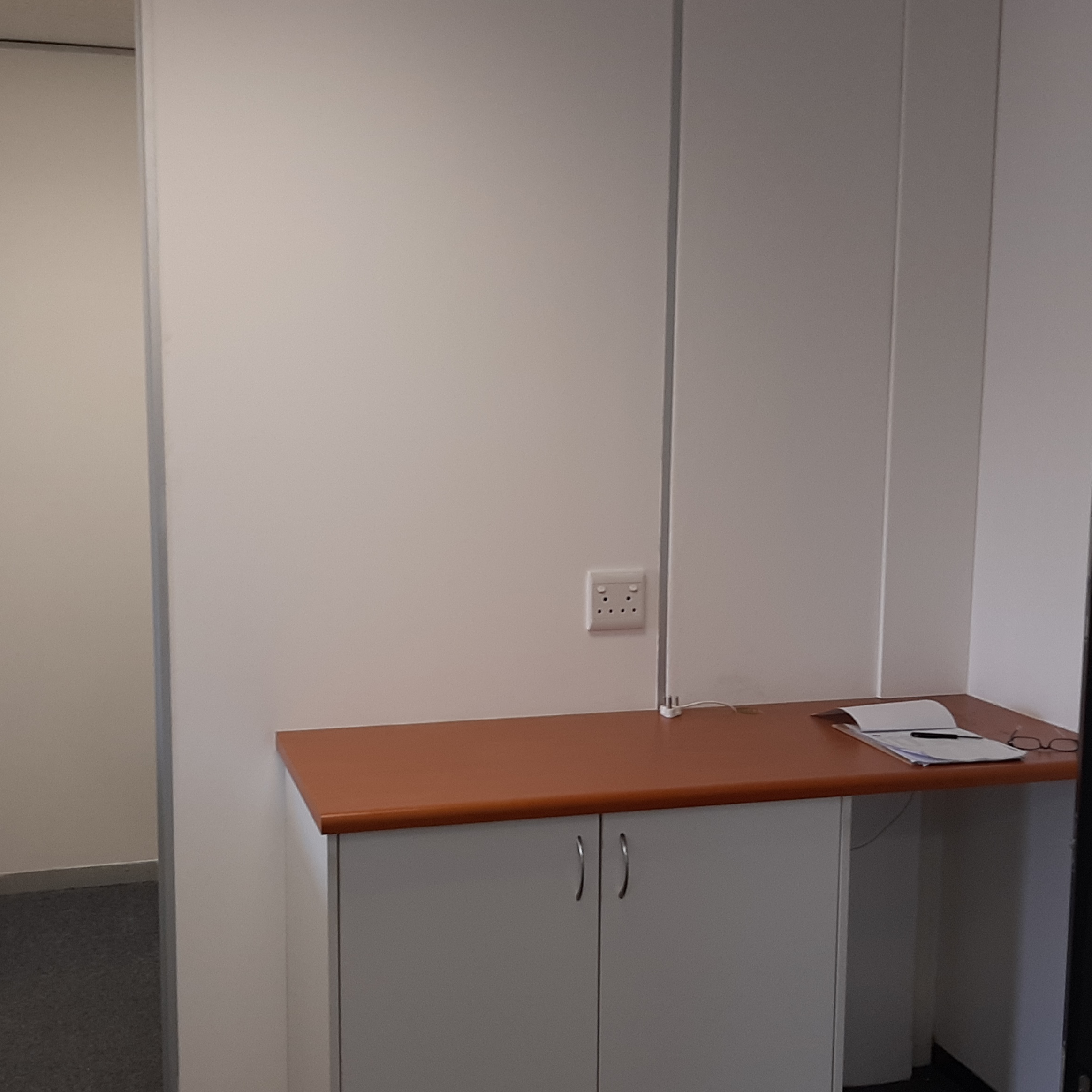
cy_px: 599
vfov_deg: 40.9
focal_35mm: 41
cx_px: 500
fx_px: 1463
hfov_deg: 40.9
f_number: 1.7
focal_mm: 3.93
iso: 64
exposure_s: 1/50
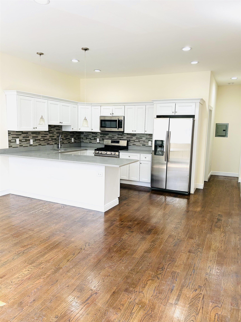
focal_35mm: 26
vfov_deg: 67.3
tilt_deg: -8.4
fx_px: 241
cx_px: 120
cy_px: 161
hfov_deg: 53.1
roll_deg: -0.8
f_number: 1.5
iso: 64
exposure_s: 1/170
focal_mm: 5.7
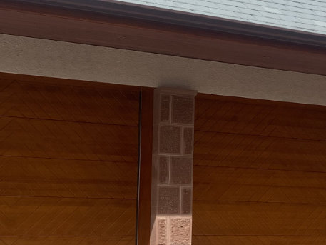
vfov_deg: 16.2
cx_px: 337
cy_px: 177
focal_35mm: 91
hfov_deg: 20.7
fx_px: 857
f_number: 1.8
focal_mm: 4.2
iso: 25
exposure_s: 1/1845
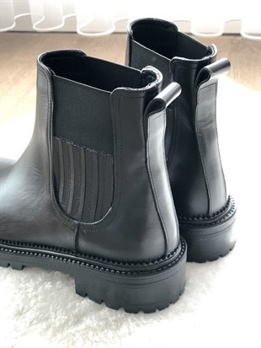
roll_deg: +4.5
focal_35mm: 57
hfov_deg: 25.7
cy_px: 174
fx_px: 573
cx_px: 130
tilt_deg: -29.7
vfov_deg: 33.8
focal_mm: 6.6
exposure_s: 1/30
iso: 32
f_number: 2.8
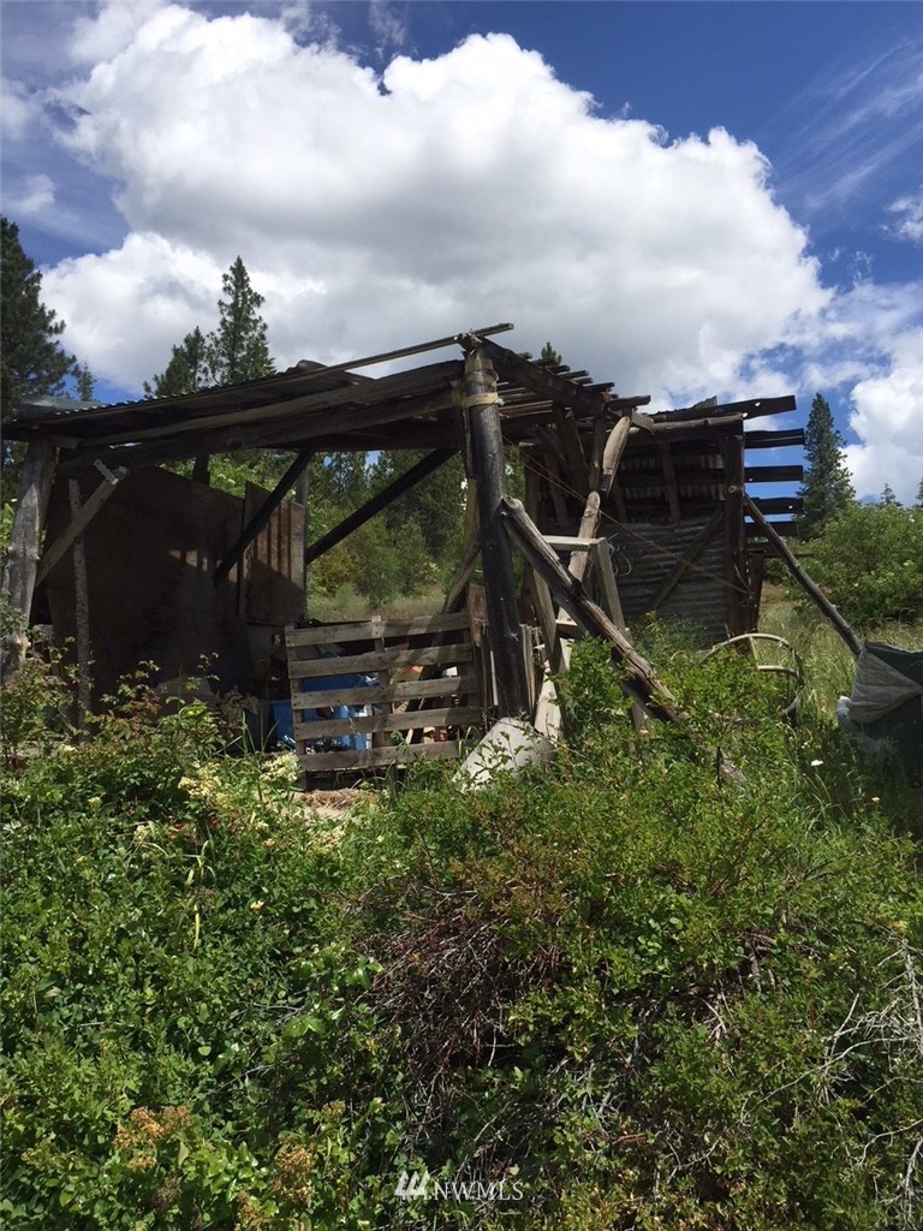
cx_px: 462
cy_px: 616
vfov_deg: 61.7
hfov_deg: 48.2
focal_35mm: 29
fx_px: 1031
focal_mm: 4.15
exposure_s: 1/2639
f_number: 2.2
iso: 32
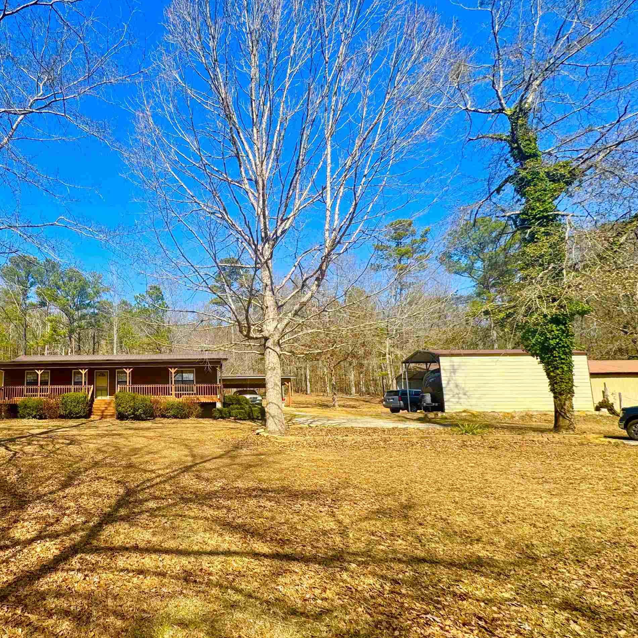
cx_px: 145
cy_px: 371
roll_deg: +0.3
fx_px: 417
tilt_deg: +6.8
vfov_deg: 74.3
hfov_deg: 68.9
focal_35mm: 20
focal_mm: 2.22
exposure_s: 1/1217
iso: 50
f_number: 2.2
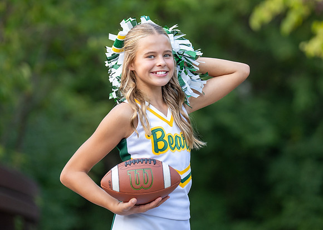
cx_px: 164
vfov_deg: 6.2
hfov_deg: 8.7
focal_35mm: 231
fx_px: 2123
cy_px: 108
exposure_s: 1/1000
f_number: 2.8
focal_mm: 155
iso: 800
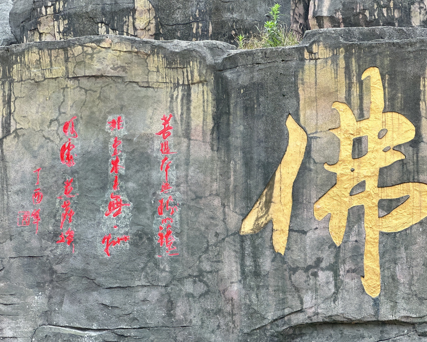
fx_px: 1024
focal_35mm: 81
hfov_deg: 23.6
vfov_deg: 18.9
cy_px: 170
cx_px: 225
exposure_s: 1/121
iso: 64
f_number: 2.8
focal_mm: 9
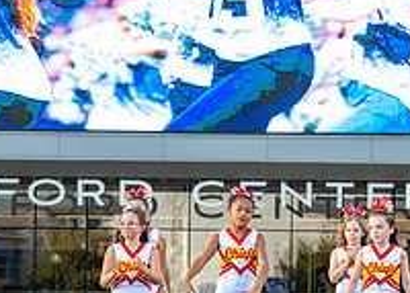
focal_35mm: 213
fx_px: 2481
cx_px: 249
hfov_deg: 9.4
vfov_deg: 6.7
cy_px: 251
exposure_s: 1/500
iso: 640
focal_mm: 65.5
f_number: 4.5
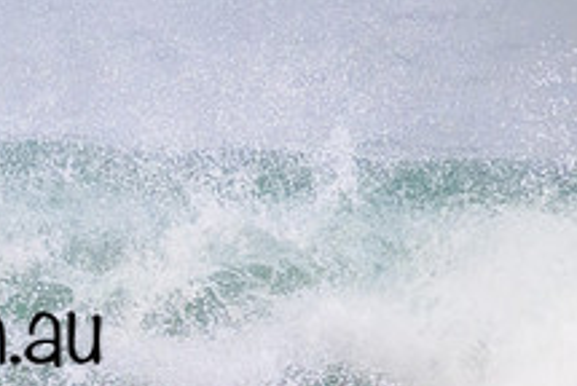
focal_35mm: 2251
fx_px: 36127
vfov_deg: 0.6
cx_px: -182
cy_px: 302
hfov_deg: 0.9
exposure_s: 1/2000
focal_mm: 800
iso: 5000
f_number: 11
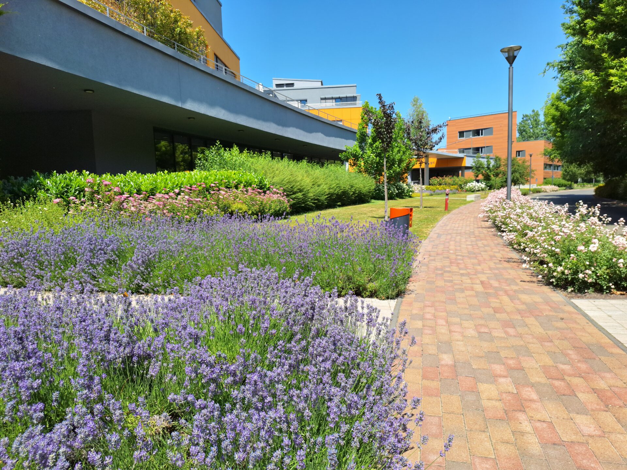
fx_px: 417
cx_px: 314
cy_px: 235
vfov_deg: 58.9
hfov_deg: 73.9
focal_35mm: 23
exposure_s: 1/1253
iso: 40
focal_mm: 5.54
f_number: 1.8
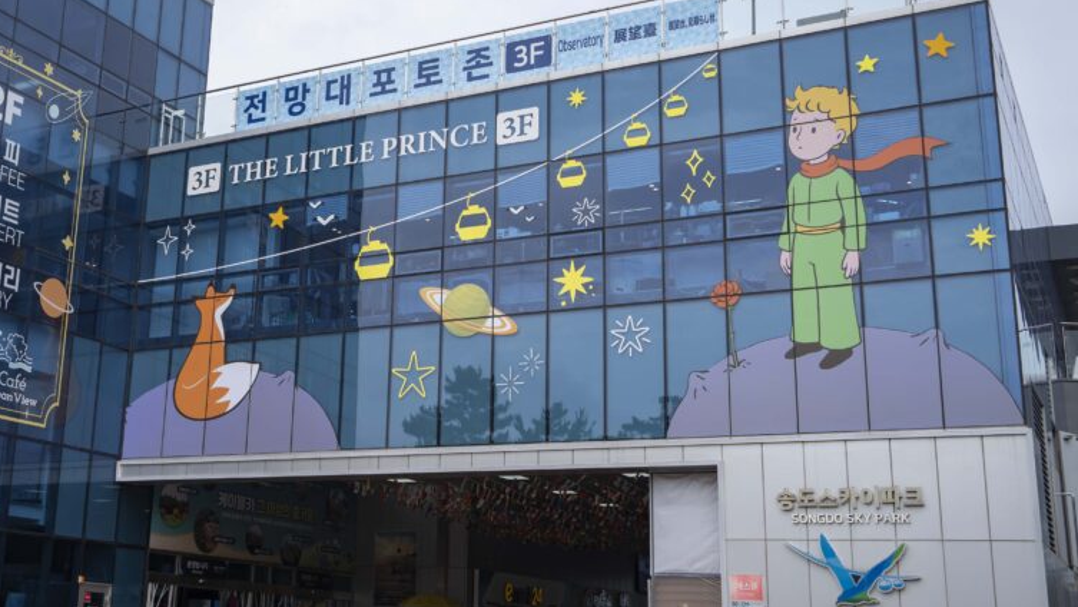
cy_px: 277
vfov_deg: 25.4
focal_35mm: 47
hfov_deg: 43.1
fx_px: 1344
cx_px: 356
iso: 100
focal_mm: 33
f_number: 10
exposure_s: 1/125
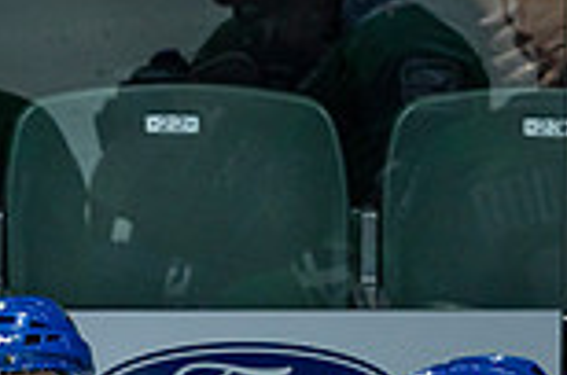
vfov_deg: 0.6
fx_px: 36857
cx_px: -118
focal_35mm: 2345
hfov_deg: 0.9
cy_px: 612
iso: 2000
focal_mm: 600
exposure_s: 1/800
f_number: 4
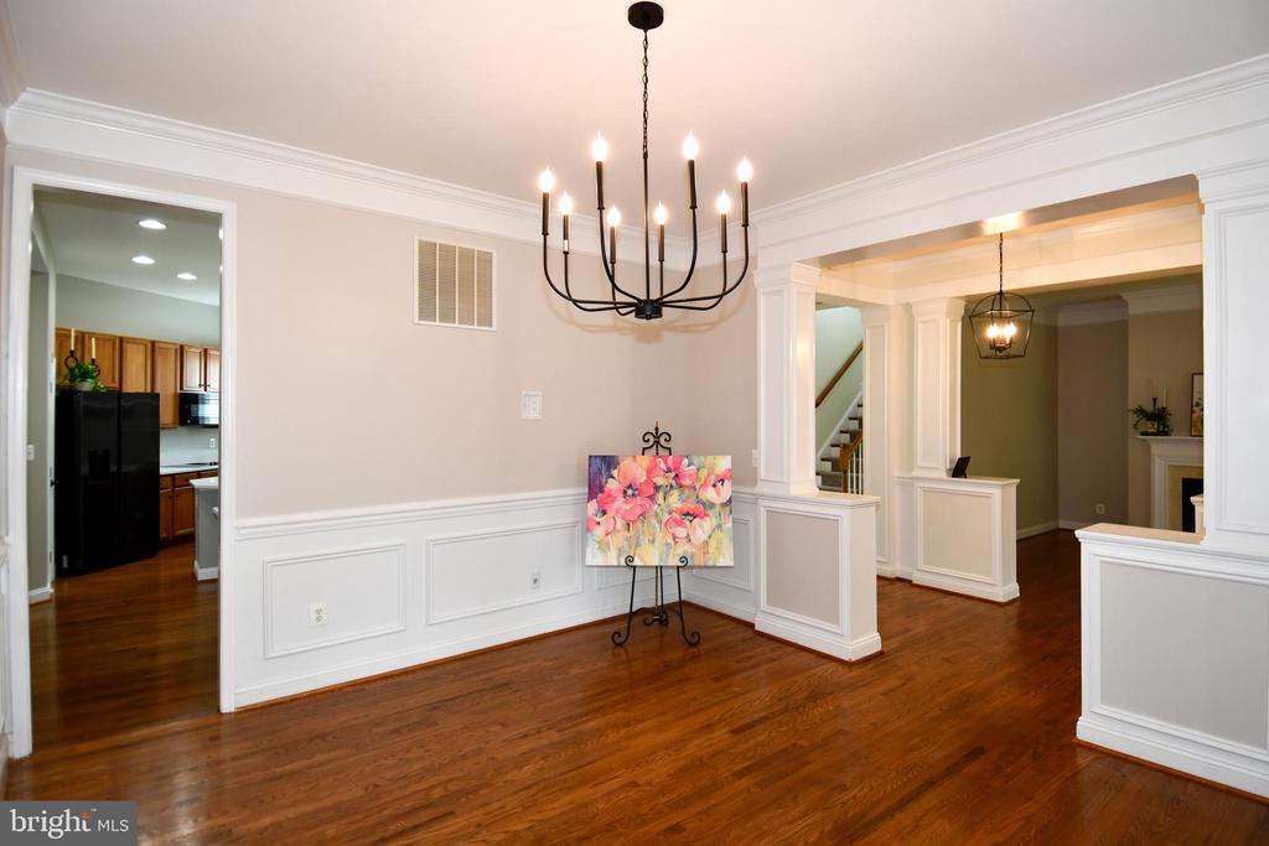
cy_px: 423
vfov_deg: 67.4
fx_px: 635
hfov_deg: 90.0
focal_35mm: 18
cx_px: 634
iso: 360
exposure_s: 1/60
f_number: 4
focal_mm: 12
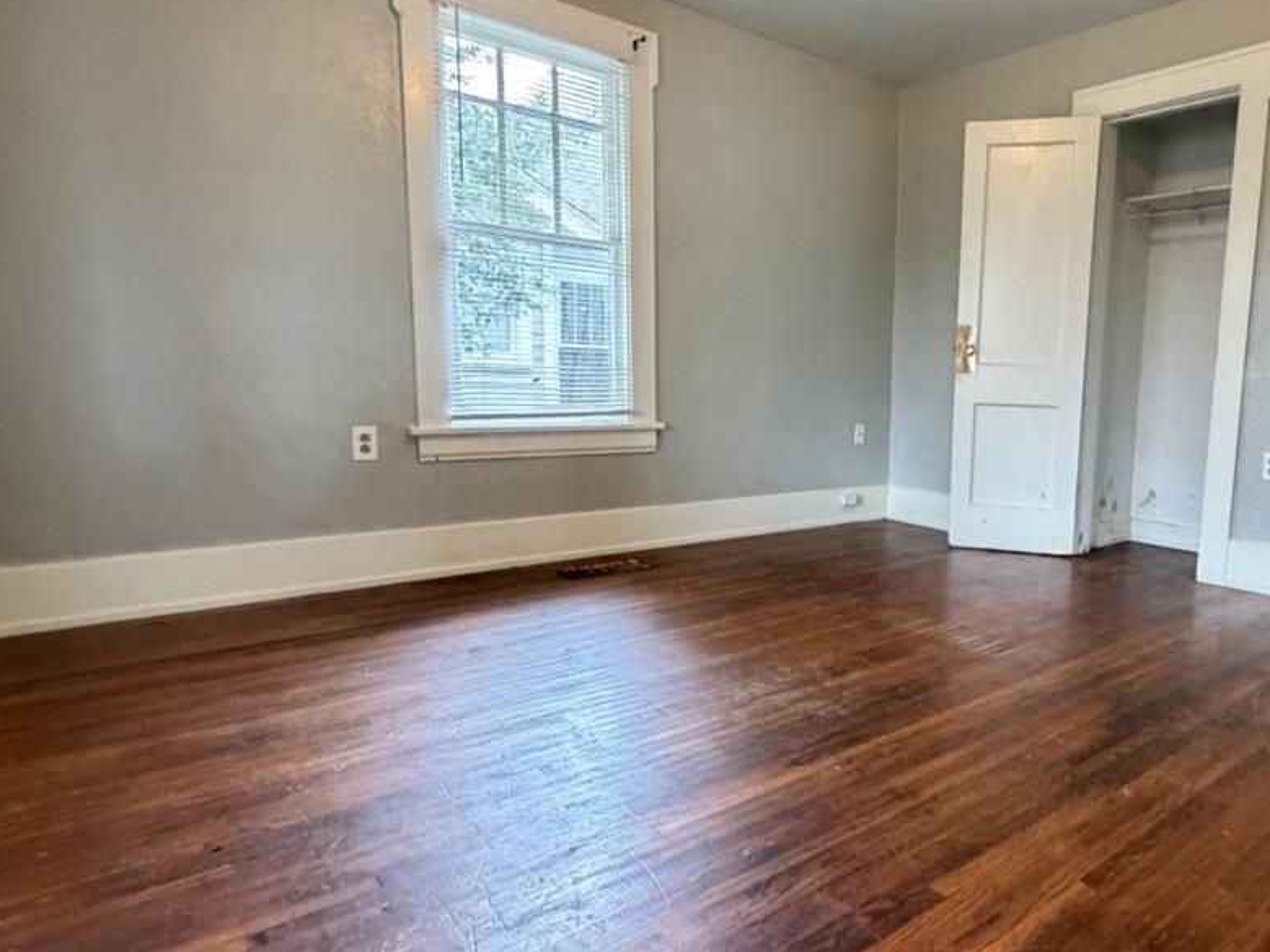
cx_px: 856
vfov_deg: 58.9
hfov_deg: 71.6
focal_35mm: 23
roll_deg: -1.4
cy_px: 484
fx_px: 844
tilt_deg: -7.4
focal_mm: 2.22
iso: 1000
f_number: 2.2
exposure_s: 1/60
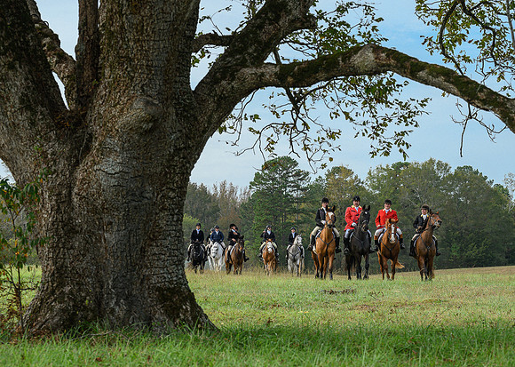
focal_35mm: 129
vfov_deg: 11.1
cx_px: 304
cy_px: 217
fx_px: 1878
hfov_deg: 15.6
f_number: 6.3
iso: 400
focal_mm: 104
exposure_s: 1/500
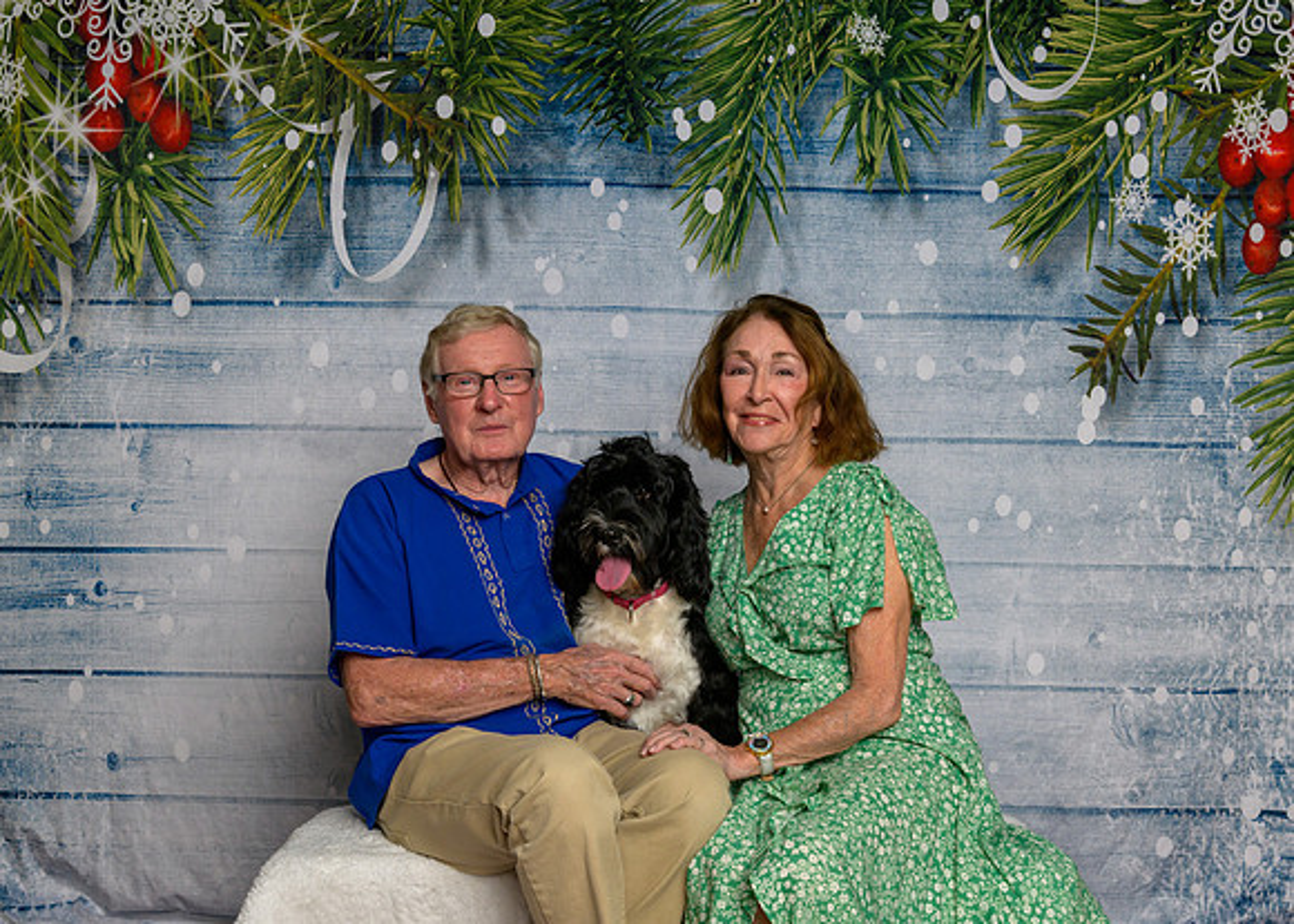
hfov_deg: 42.0
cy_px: 562
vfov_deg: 30.5
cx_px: 662
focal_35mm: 46
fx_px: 1687
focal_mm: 36
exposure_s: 1/125
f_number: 10
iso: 400
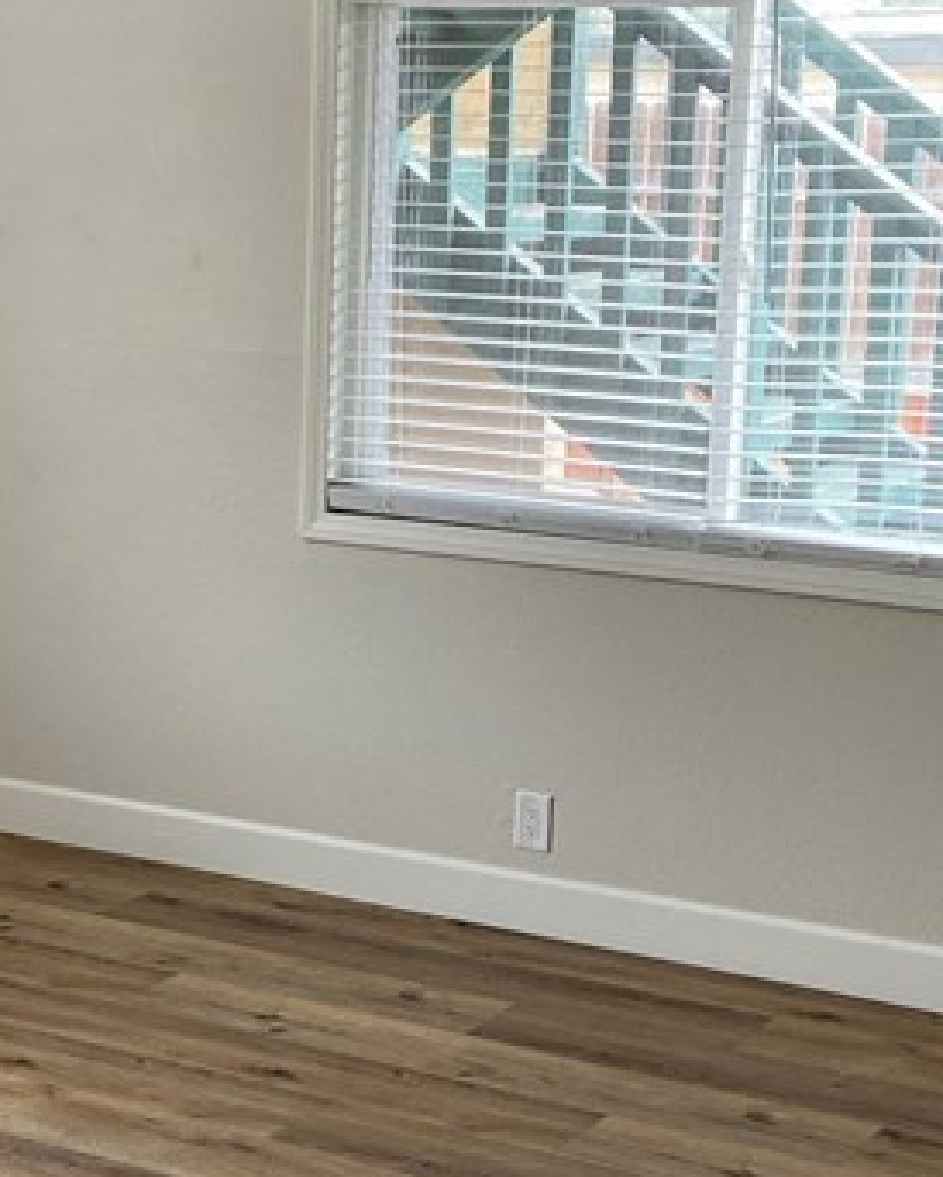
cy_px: 733
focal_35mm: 76
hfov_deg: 20.2
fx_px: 2649
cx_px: 399
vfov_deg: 25.0
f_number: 1.8
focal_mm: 4.25
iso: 100
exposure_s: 1/121
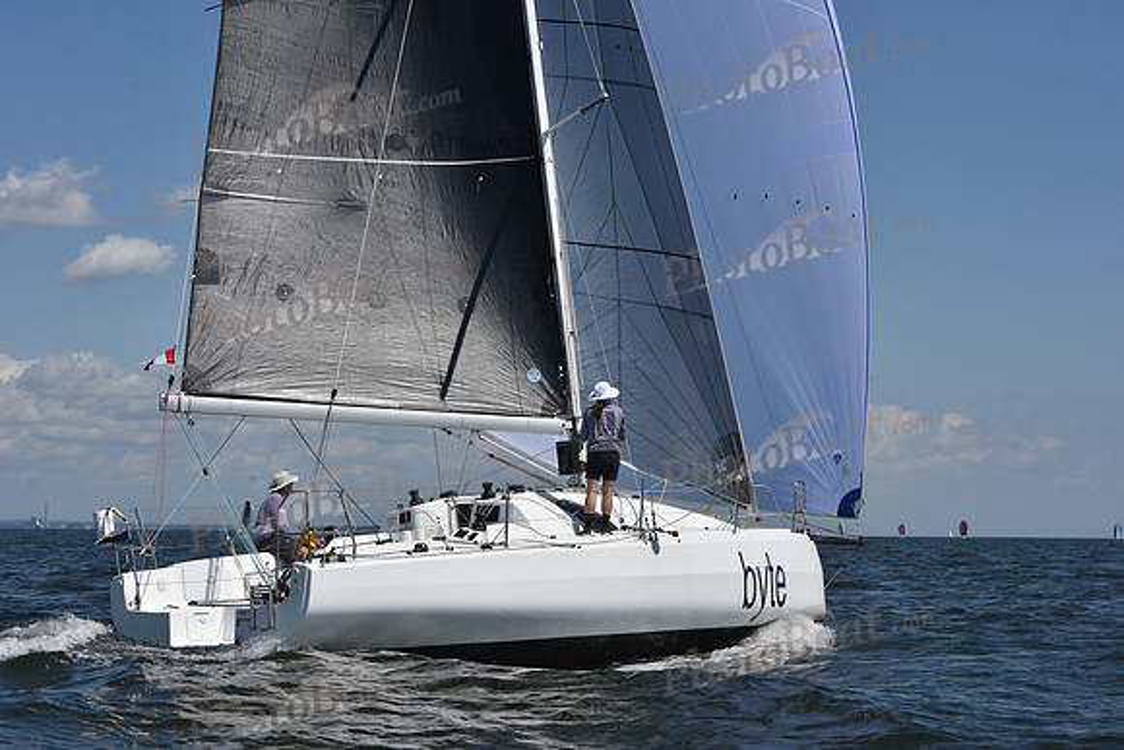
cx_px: 562
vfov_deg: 19.5
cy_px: 375
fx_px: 2186
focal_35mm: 70
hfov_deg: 28.8
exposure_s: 1/1250
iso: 320
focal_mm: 70
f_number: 13
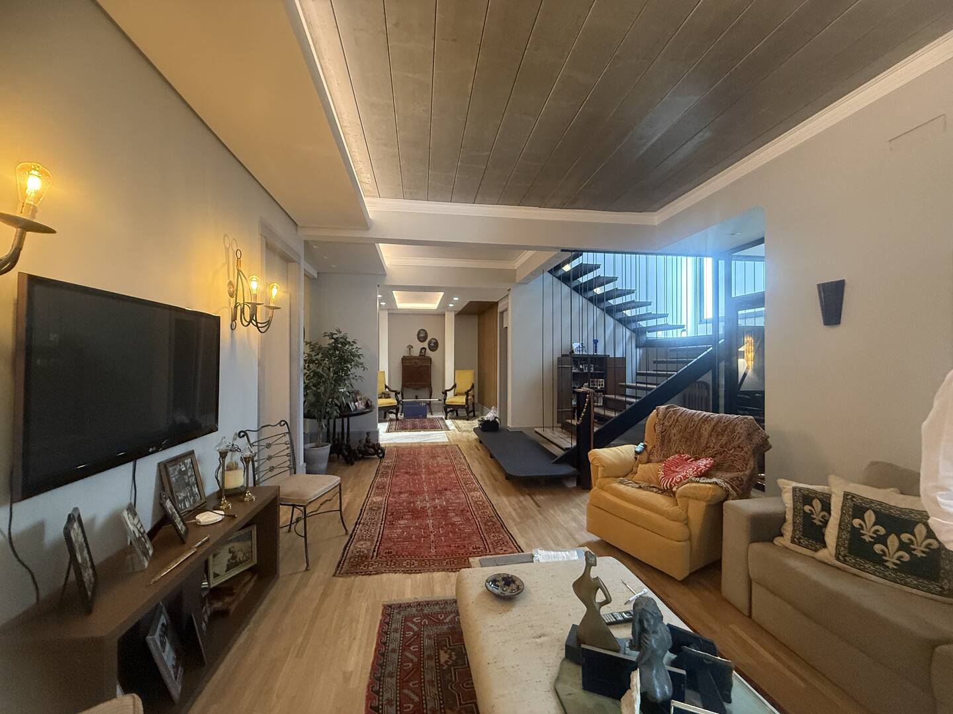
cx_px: 476
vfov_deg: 85.7
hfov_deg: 102.1
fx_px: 385
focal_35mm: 14
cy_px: 357
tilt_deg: +1.2
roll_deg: -0.1
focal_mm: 2.22
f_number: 2.2
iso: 500
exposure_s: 1/60
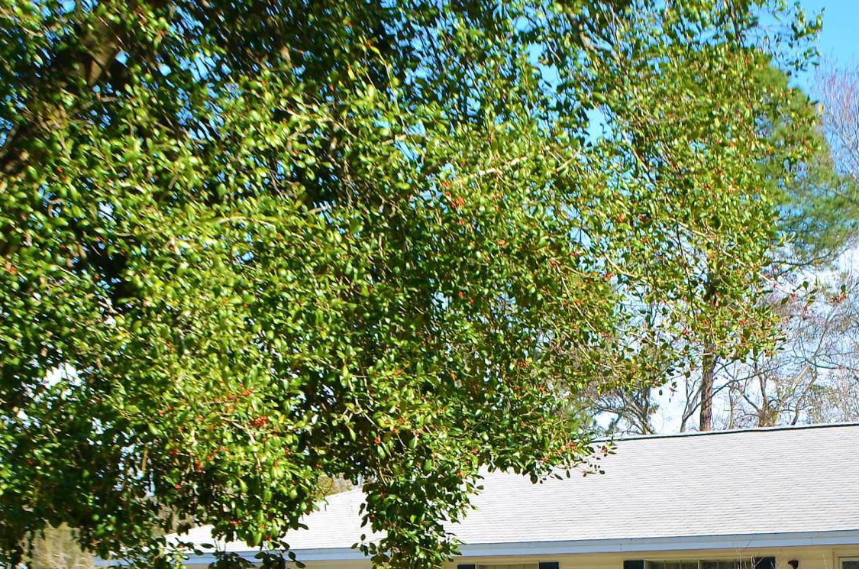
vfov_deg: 11.2
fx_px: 2857
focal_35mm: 120
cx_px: 831
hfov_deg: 16.8
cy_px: 609
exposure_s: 1/200
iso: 100
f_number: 7.1
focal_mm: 30
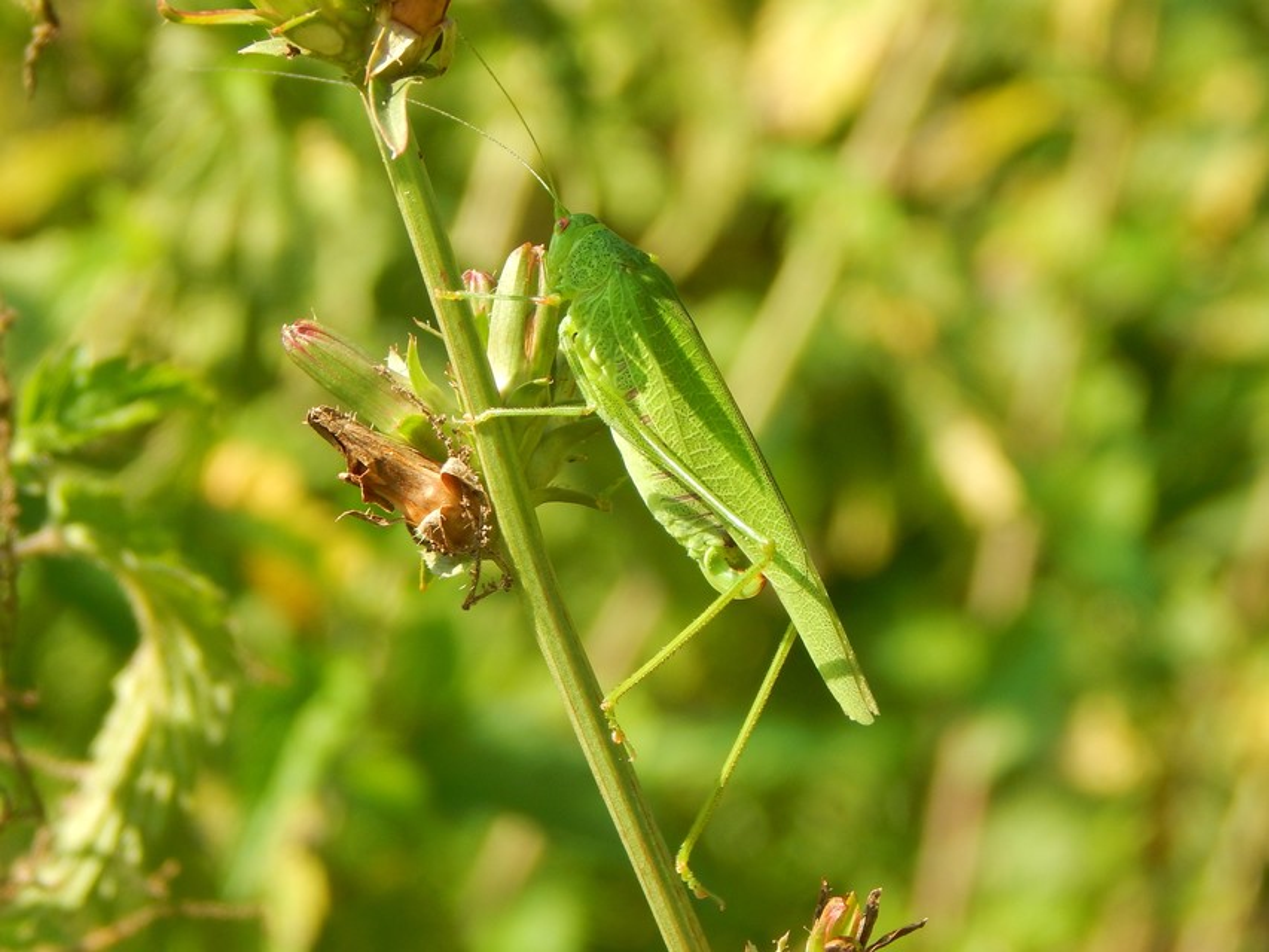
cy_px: 476
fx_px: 5170
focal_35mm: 141
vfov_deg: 10.5
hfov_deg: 14.0
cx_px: 634
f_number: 4.9
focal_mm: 25.3
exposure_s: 1/250
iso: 125
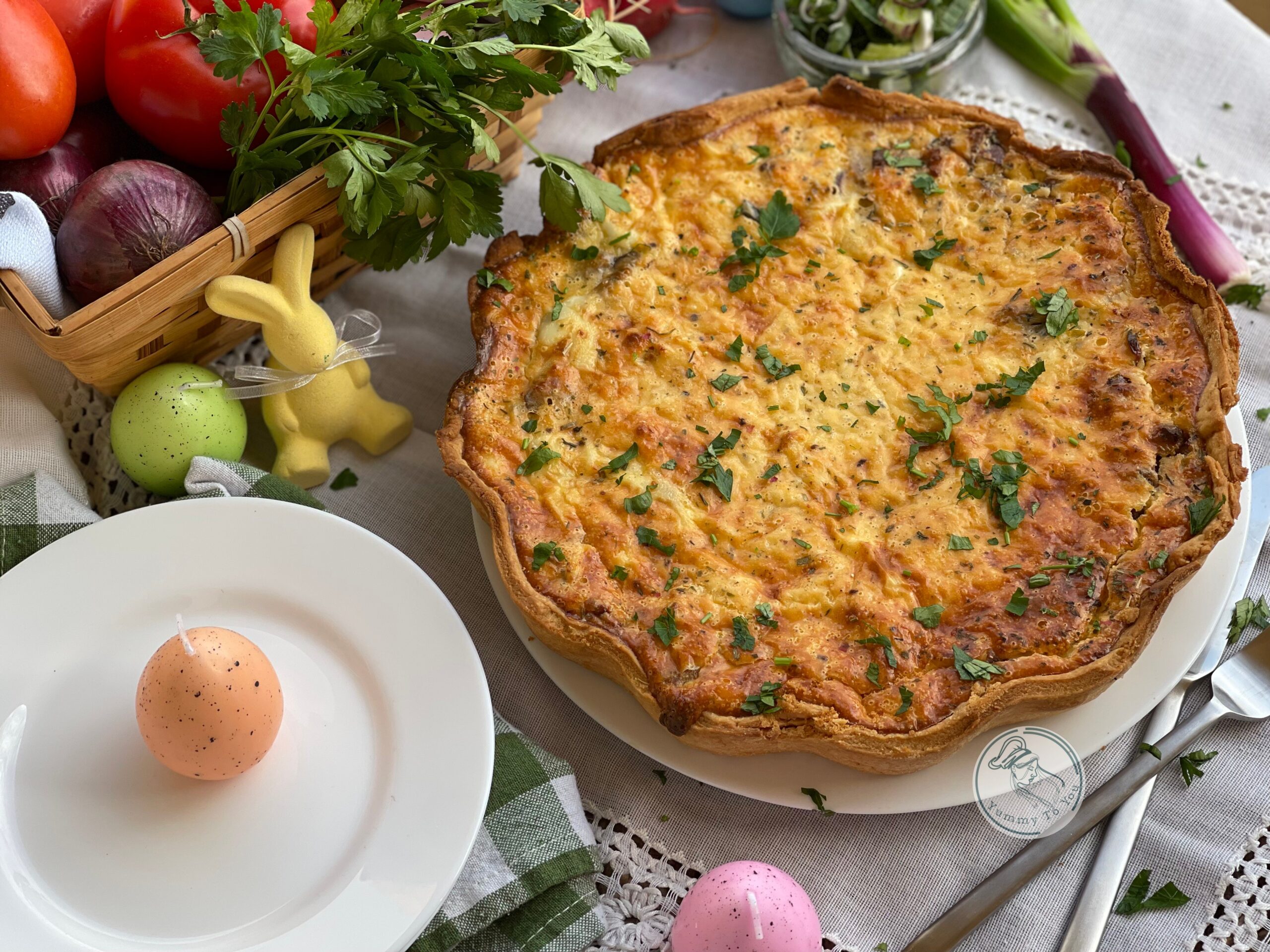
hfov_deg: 30.3
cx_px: 635
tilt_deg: -60.3
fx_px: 2348
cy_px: 476
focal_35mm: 64
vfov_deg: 22.9
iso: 25
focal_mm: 7.5
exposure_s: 1/195
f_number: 2.2
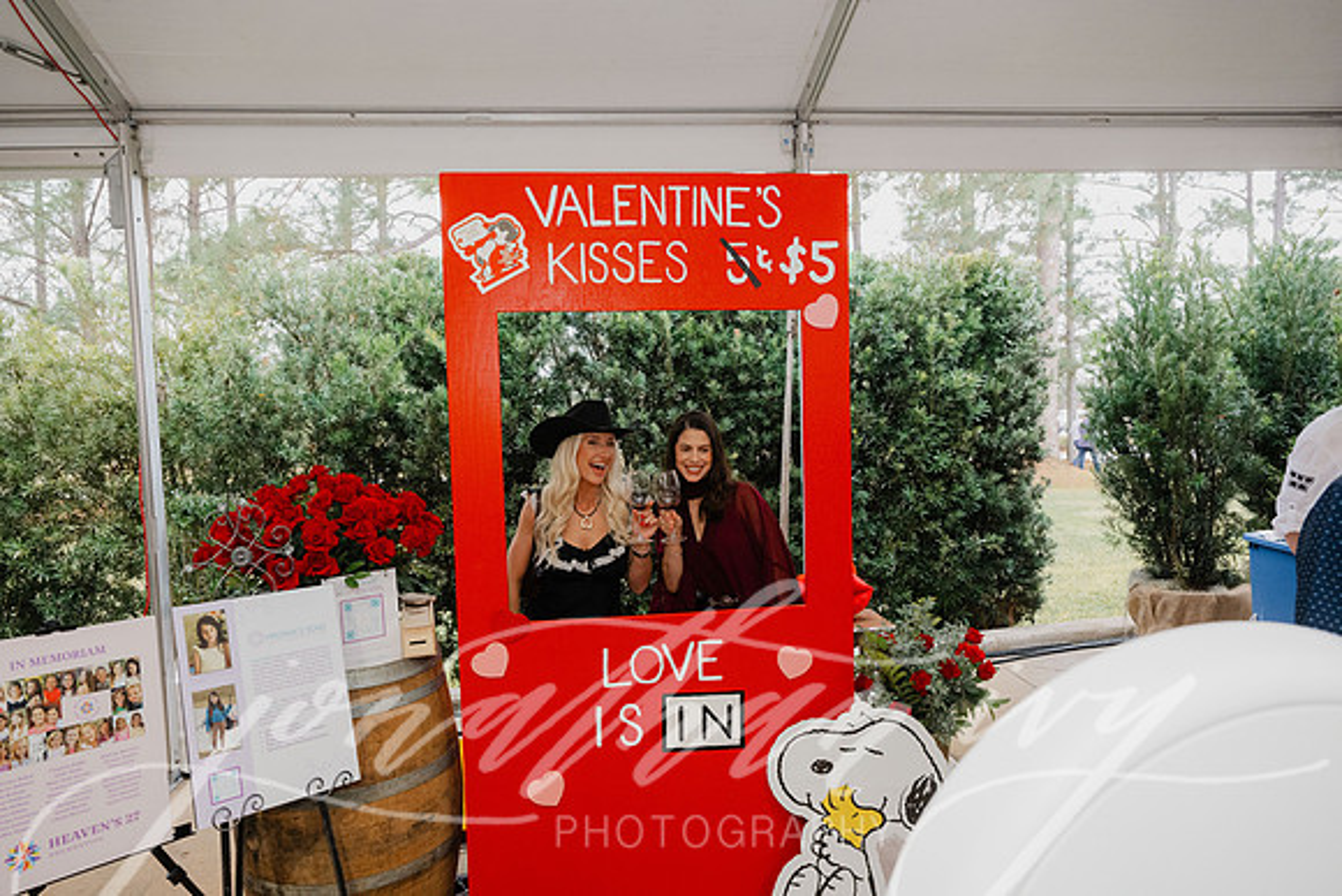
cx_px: 671
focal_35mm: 24
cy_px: 448
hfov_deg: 73.7
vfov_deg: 53.2
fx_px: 895
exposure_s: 1/160
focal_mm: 24
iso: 3200
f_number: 5
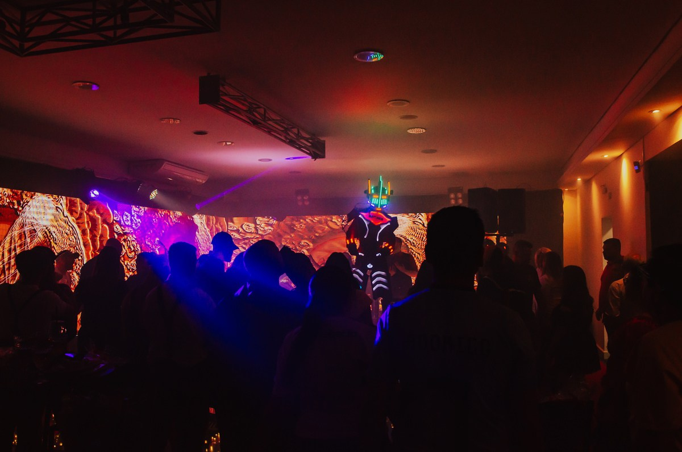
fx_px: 545
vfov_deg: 45.0
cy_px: 226
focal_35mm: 29
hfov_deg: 64.0
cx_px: 341
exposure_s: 1/400
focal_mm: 19
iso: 800
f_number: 4
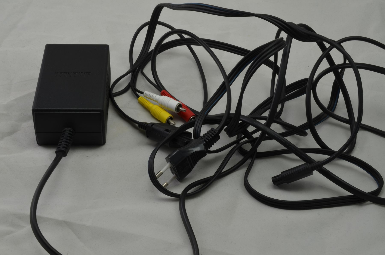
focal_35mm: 60
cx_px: 192
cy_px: 128
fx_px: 640
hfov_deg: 33.5
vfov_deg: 22.5
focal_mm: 40
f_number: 20
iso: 100
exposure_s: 1/2.5
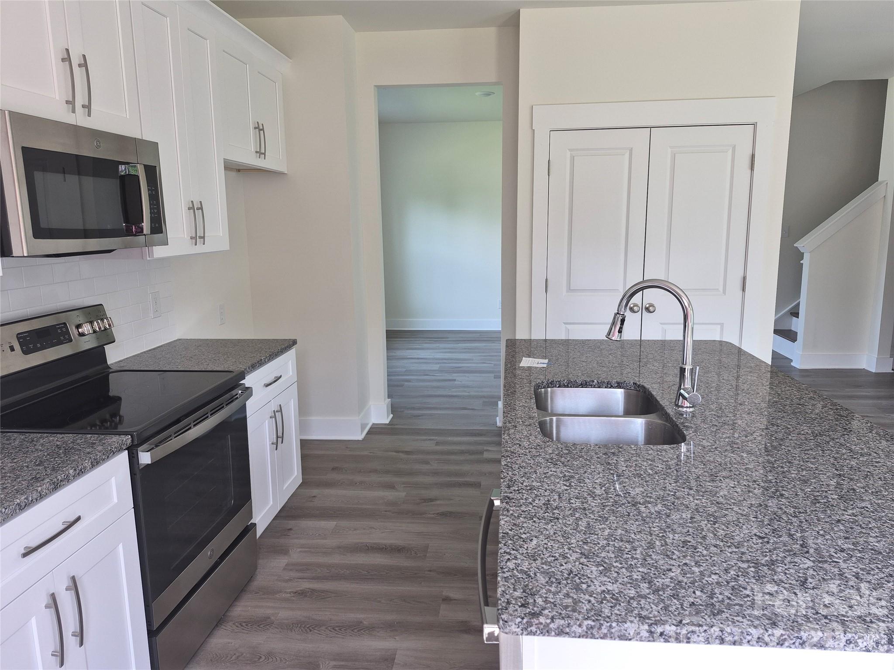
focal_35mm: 23
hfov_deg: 73.9
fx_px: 594
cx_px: 447
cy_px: 335
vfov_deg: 58.9
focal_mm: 5.4
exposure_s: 1/60
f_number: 1.8
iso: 50
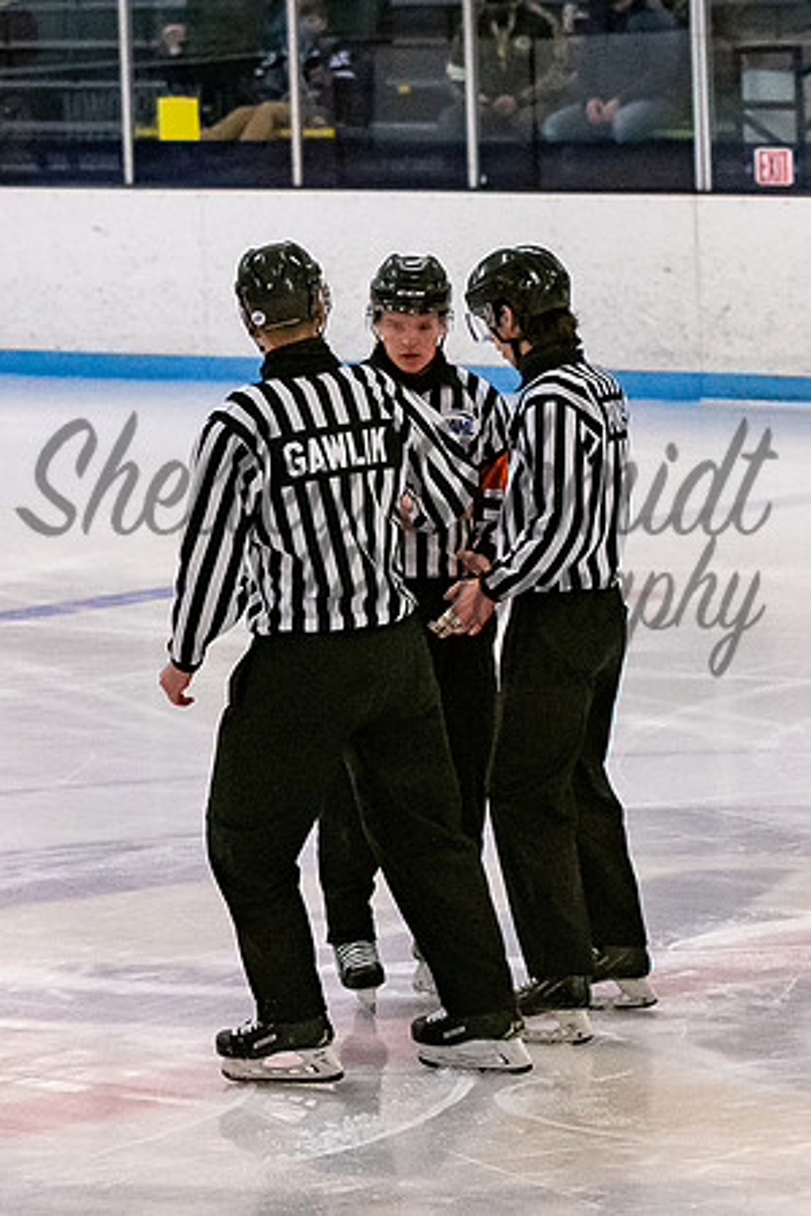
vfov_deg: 9.9
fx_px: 7001
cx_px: 396
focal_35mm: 207
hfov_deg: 6.6
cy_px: 539
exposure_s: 1/800
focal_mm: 70
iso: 2500
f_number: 3.5
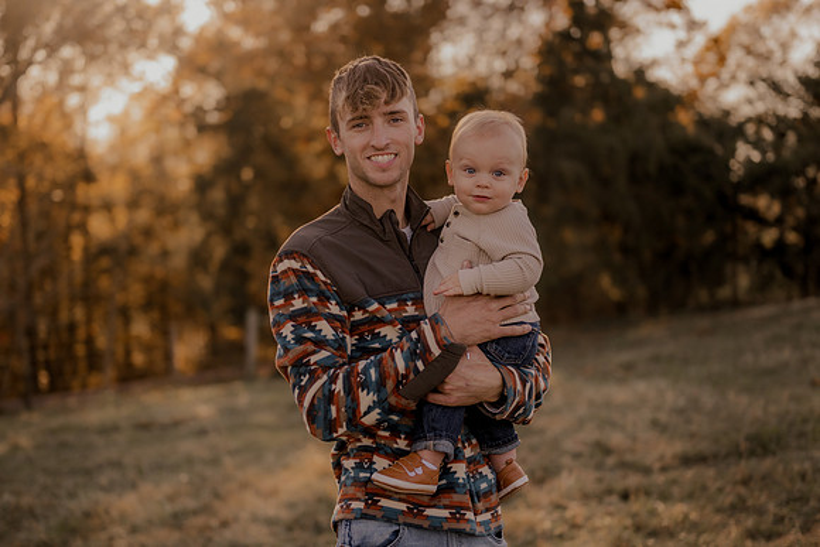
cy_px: 302
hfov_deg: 34.7
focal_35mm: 57
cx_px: 355
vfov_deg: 23.6
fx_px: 1310
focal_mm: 50
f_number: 1.8
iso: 250
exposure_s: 1/1600
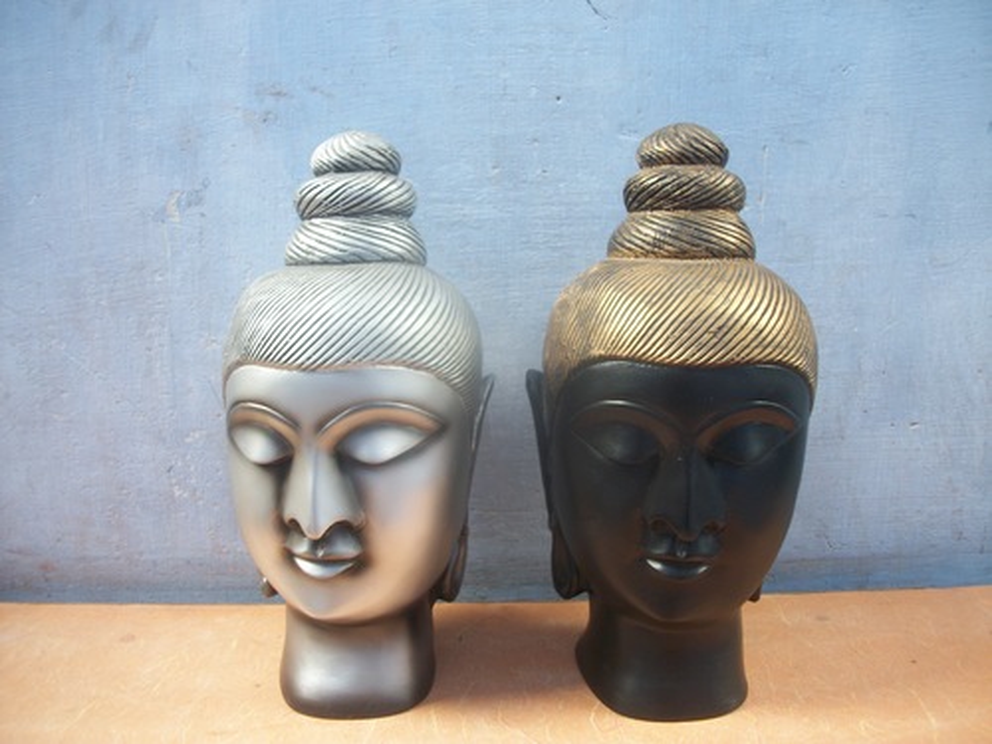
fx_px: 917
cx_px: 496
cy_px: 372
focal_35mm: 32
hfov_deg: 56.8
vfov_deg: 44.2
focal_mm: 5.7
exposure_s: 1/25
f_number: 2.9
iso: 80
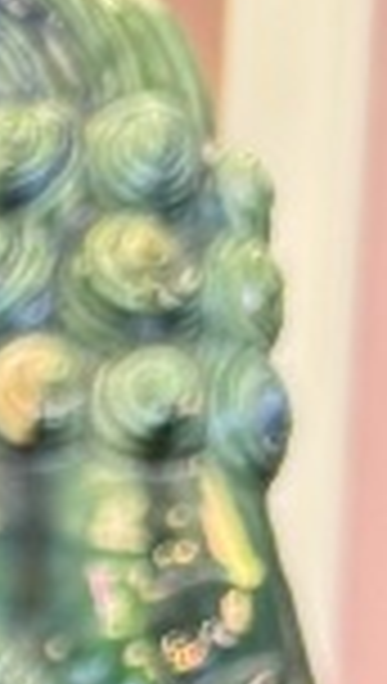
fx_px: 3741
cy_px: 2367
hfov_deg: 4.9
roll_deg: -0.4
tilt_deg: -8.4
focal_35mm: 206
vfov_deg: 8.1
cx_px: -1566
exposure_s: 1/50
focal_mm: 6.76
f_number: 1.78
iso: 160
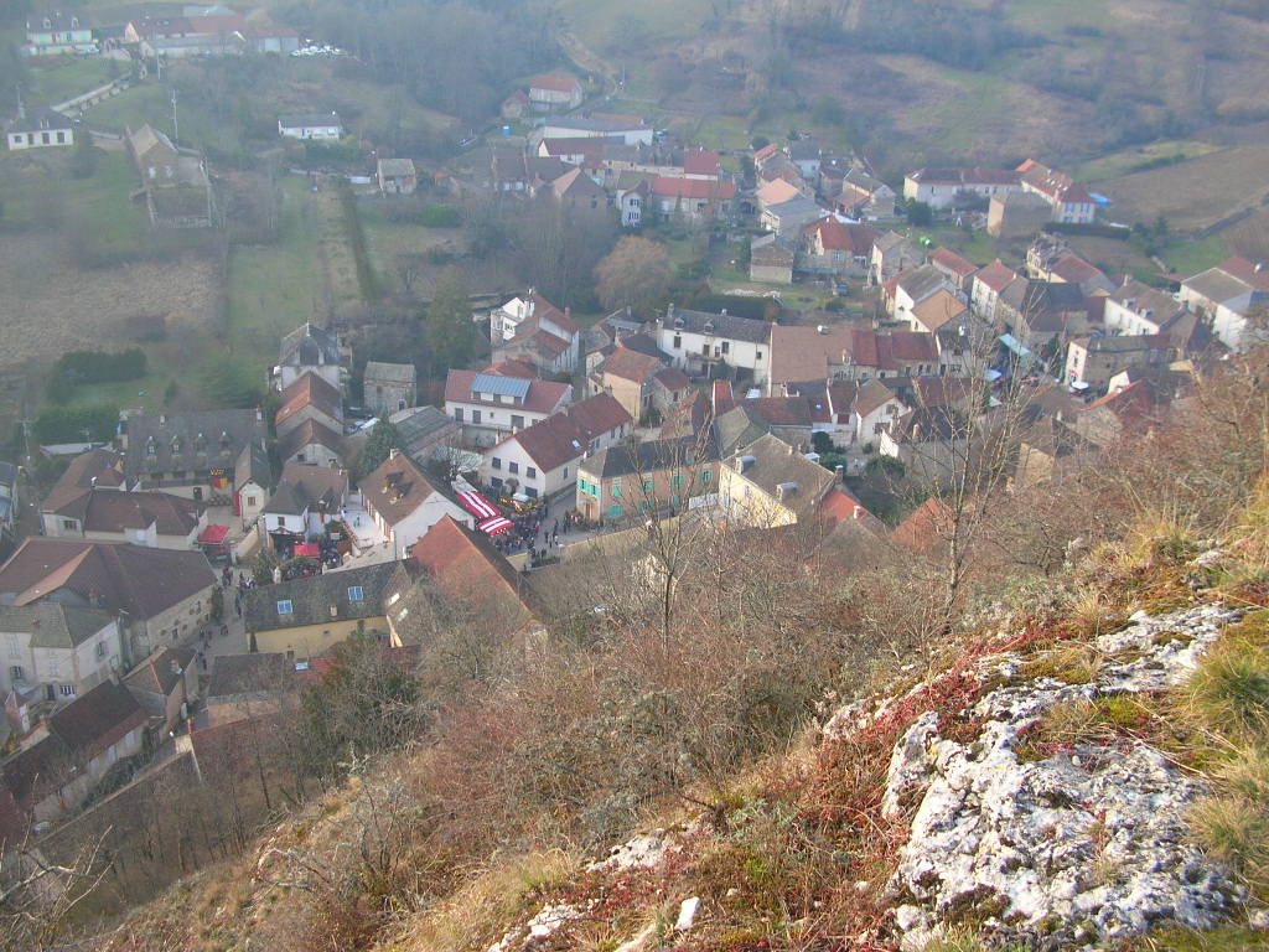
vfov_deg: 40.7
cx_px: 634
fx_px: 1283
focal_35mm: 35
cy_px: 476
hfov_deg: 52.6
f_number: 2.8
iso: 50
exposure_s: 1/72.1
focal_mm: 5.8
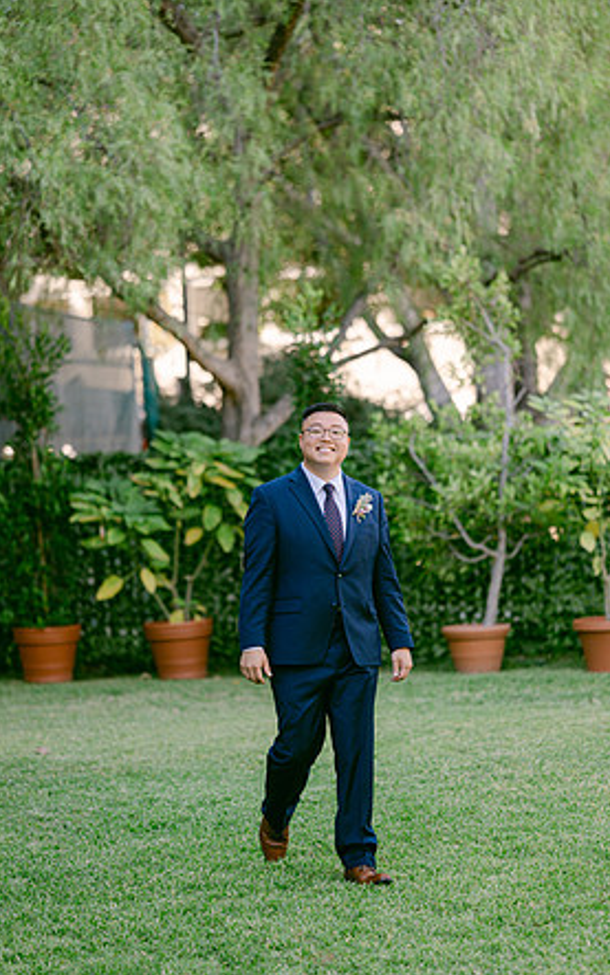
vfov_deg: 23.5
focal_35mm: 88
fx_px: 2340
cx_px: 324
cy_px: 493
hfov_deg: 14.9
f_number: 1.8
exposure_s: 1/200
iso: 80
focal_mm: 85
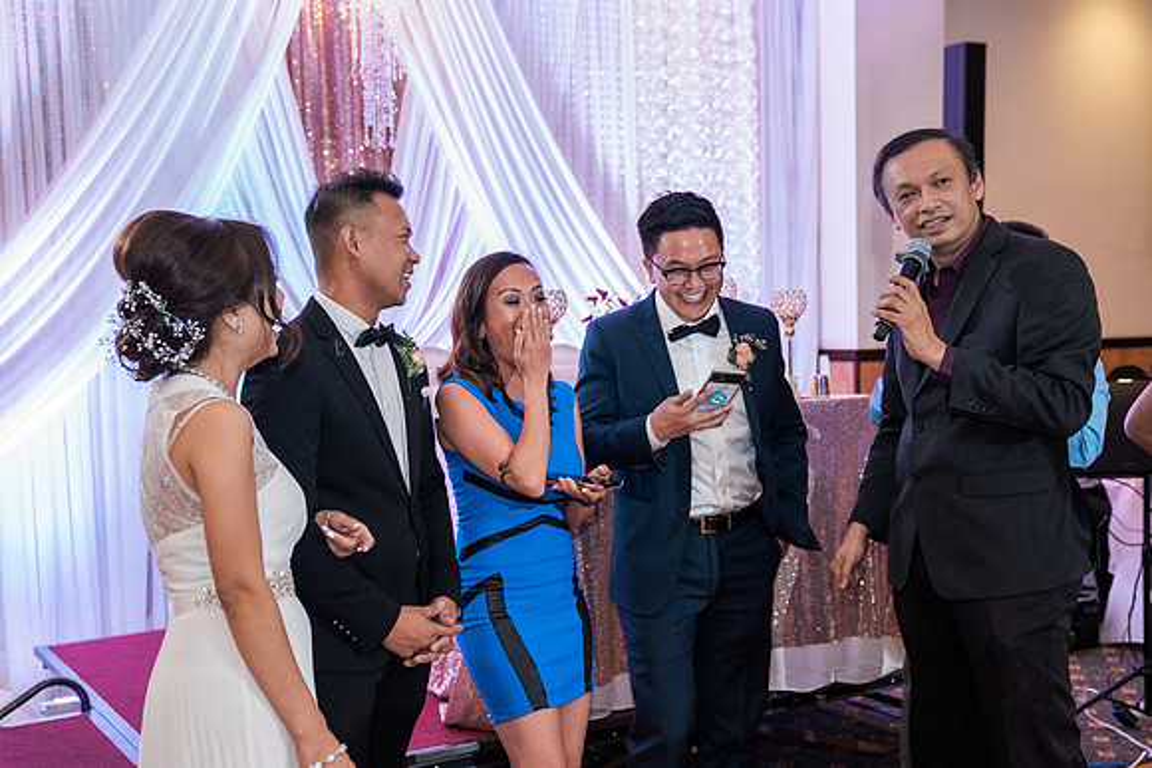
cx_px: 581
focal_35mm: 43
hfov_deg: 45.0
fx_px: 1389
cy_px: 375
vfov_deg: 30.9
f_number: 2.8
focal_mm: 38
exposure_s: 1/125
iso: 1000
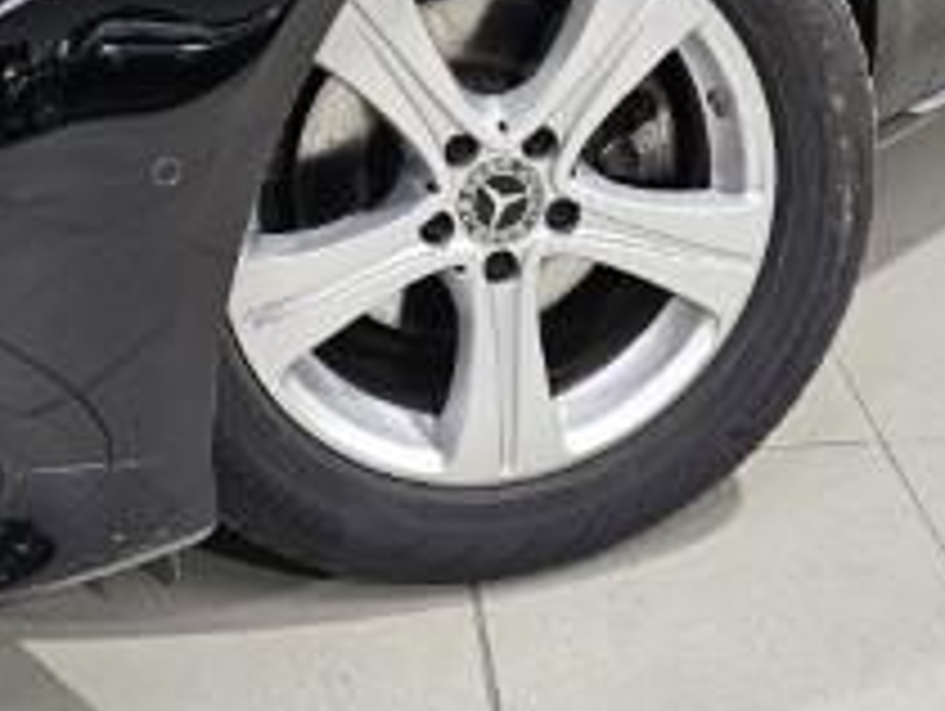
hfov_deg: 27.7
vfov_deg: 19.8
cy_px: -140
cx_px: 392
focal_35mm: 70
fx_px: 1913
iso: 250
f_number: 1.7
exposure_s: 1/180
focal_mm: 6.3
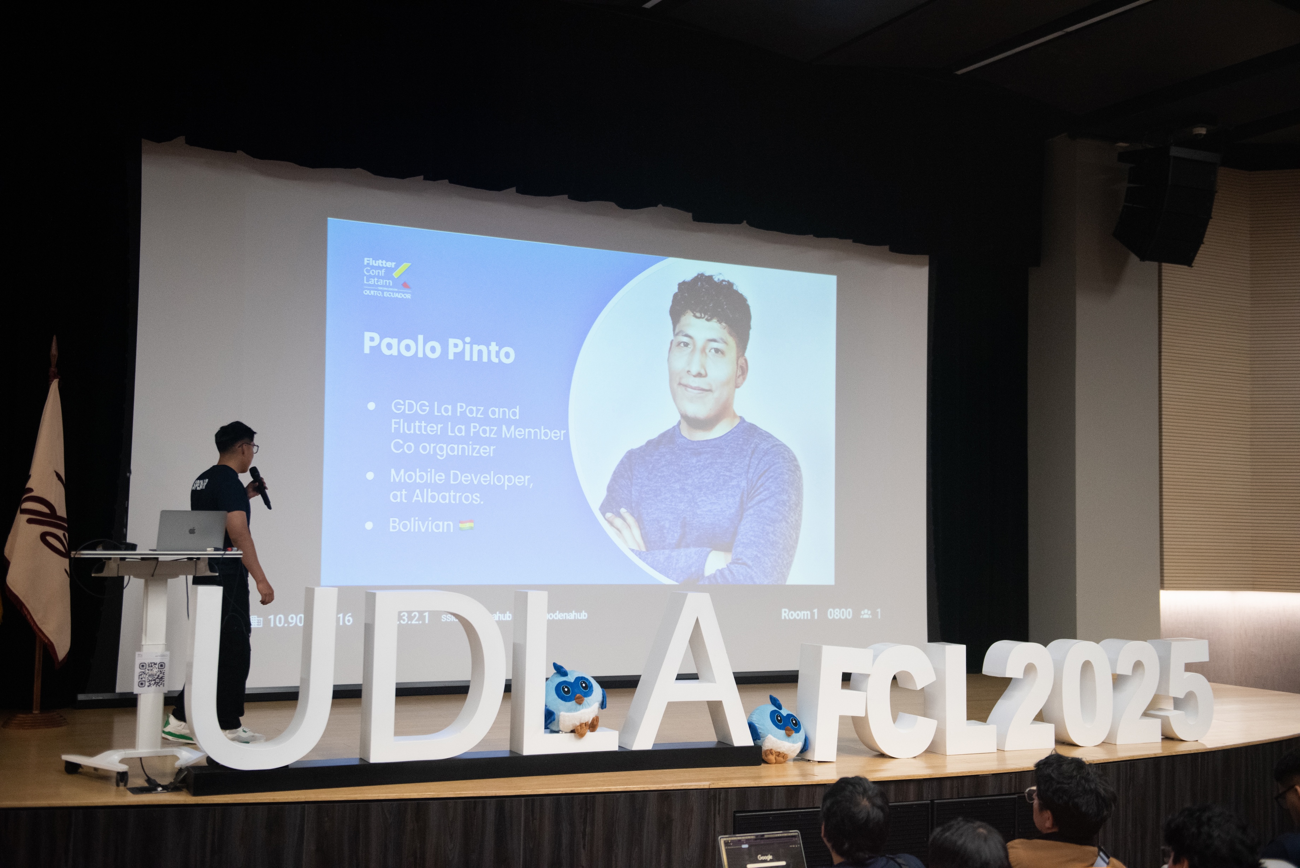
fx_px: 1445
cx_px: 650
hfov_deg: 48.4
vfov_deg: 33.4
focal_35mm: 40
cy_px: 434
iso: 3200
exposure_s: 1/250
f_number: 2.8
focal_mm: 40
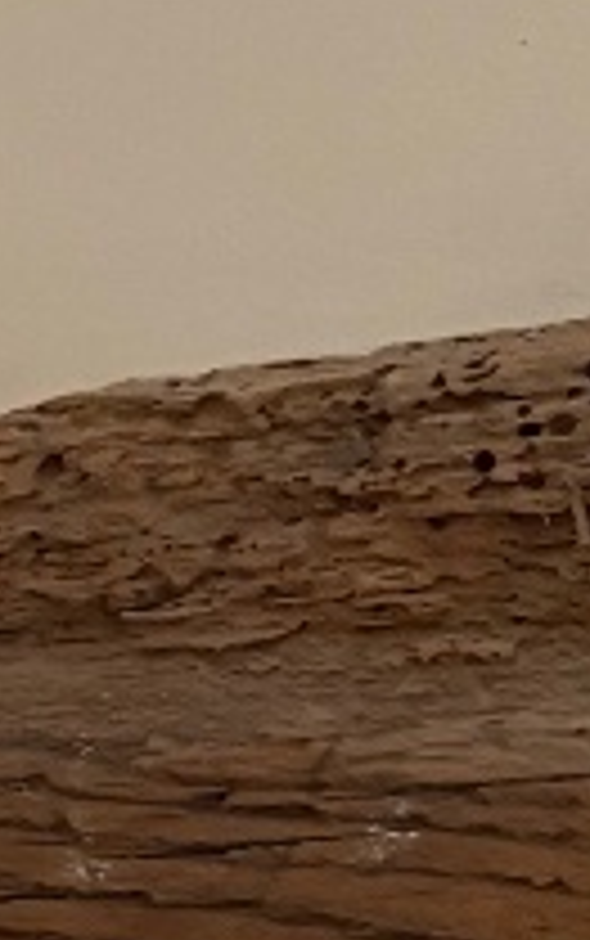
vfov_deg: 12.4
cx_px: -1036
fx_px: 4057
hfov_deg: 7.5
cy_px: 1556
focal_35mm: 158
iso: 640
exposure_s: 1/25
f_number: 1.6
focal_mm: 5.96
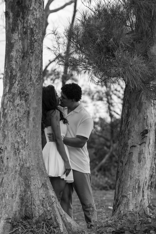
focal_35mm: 128
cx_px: 78
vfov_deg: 16.1
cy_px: 117
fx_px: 829
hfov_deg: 10.8
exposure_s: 1/640
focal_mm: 85
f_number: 2.2
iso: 200
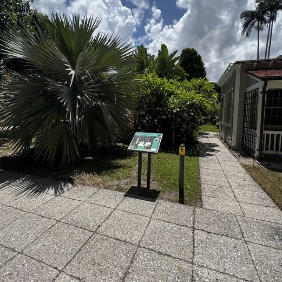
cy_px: 126
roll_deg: -0.7
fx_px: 175
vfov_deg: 77.4
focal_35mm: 19
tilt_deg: -4.0
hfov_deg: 77.5
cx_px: 127
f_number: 2.2
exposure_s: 1/2208
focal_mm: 2.22
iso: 50
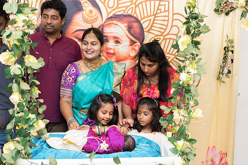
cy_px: 82
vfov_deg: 31.1
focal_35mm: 43
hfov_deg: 45.3
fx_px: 297
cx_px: 124
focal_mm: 43
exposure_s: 1/200
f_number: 4
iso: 500
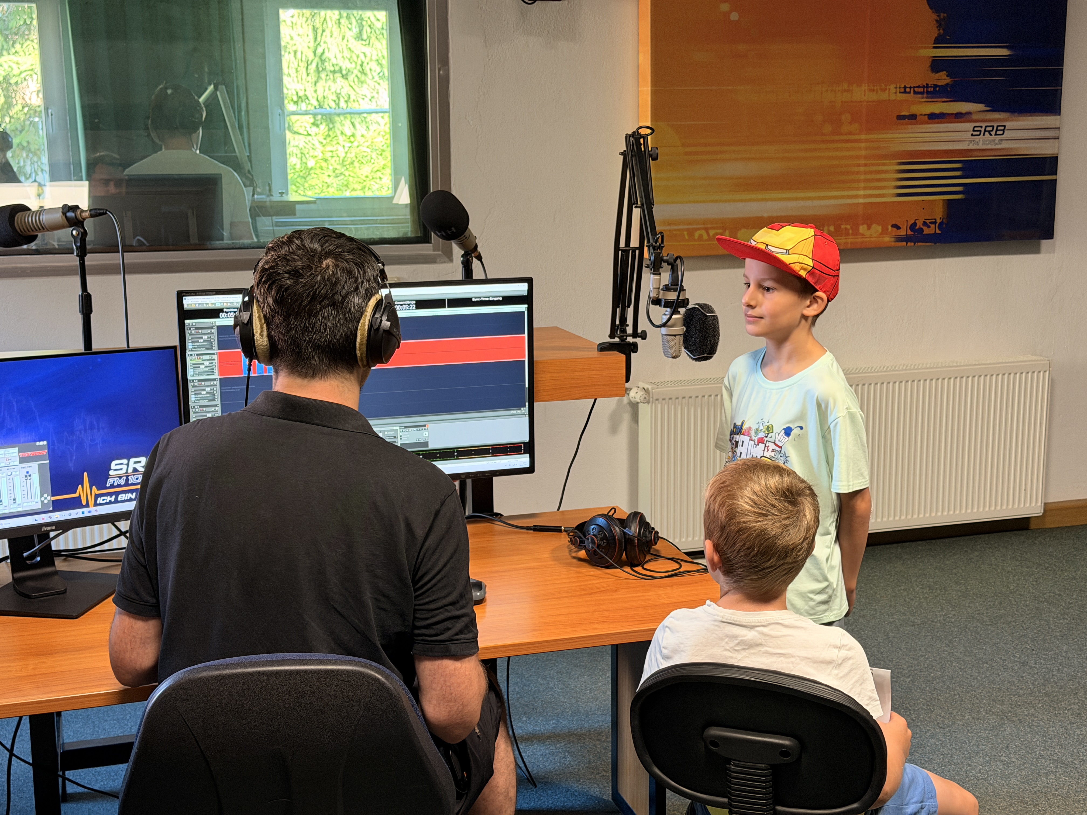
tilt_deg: -10.9
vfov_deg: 30.3
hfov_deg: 39.7
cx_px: 544
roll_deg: +0.7
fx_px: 1507
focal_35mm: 48
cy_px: 408
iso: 320
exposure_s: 1/40
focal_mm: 6.76
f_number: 1.78
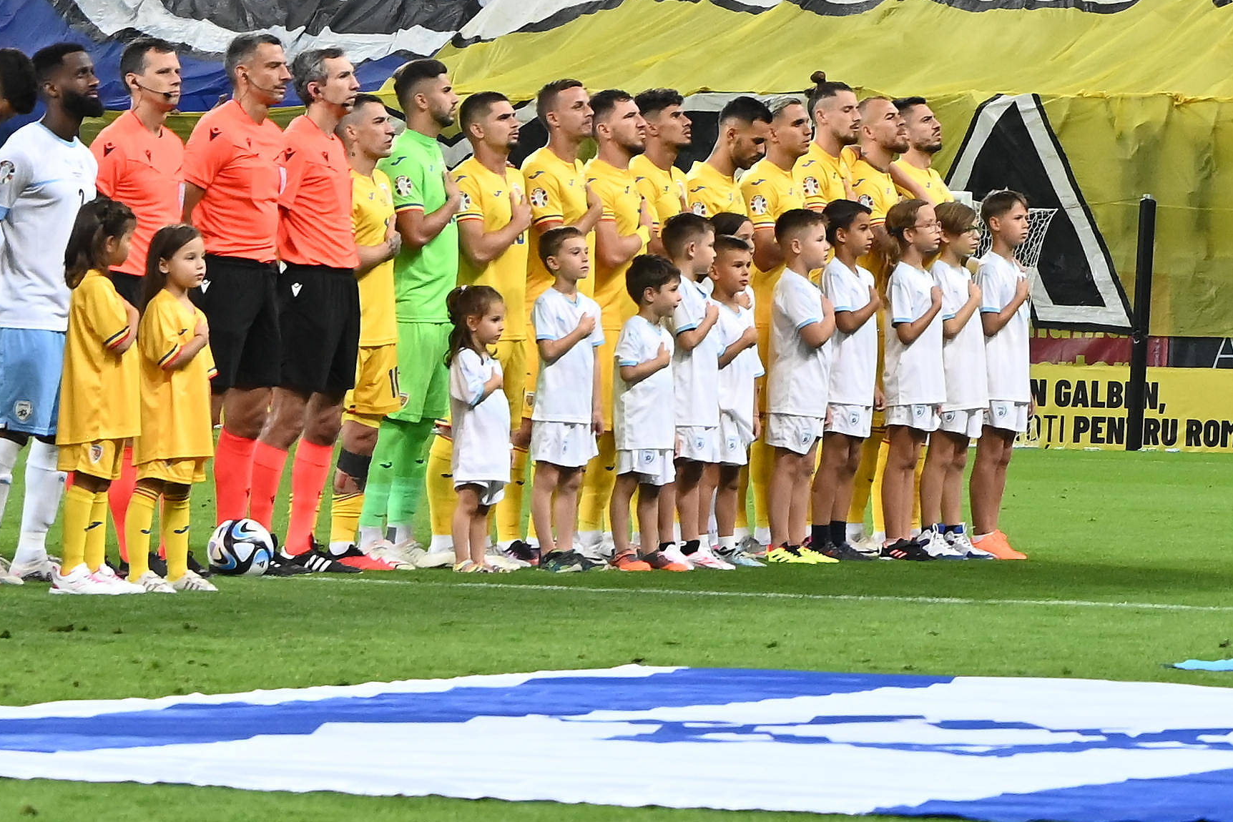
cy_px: -304
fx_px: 8392
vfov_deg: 5.6
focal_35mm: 245
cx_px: 1793
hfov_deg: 8.2
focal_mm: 70
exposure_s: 1/640
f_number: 5.6
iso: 3200
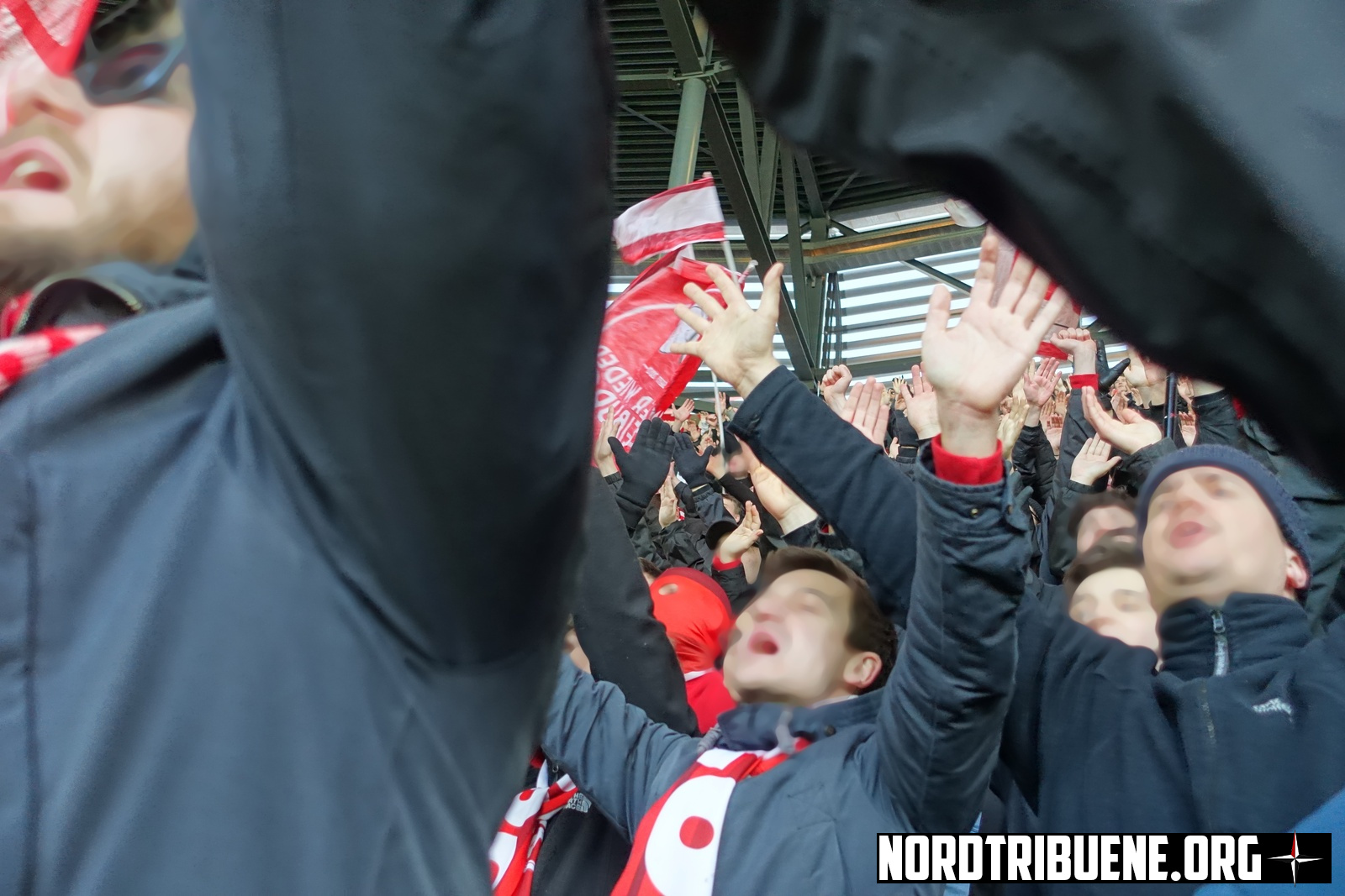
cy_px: 448
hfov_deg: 53.1
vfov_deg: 36.9
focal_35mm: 36
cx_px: 672
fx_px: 1345
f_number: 2.8
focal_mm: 13.34
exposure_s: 1/40
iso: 640
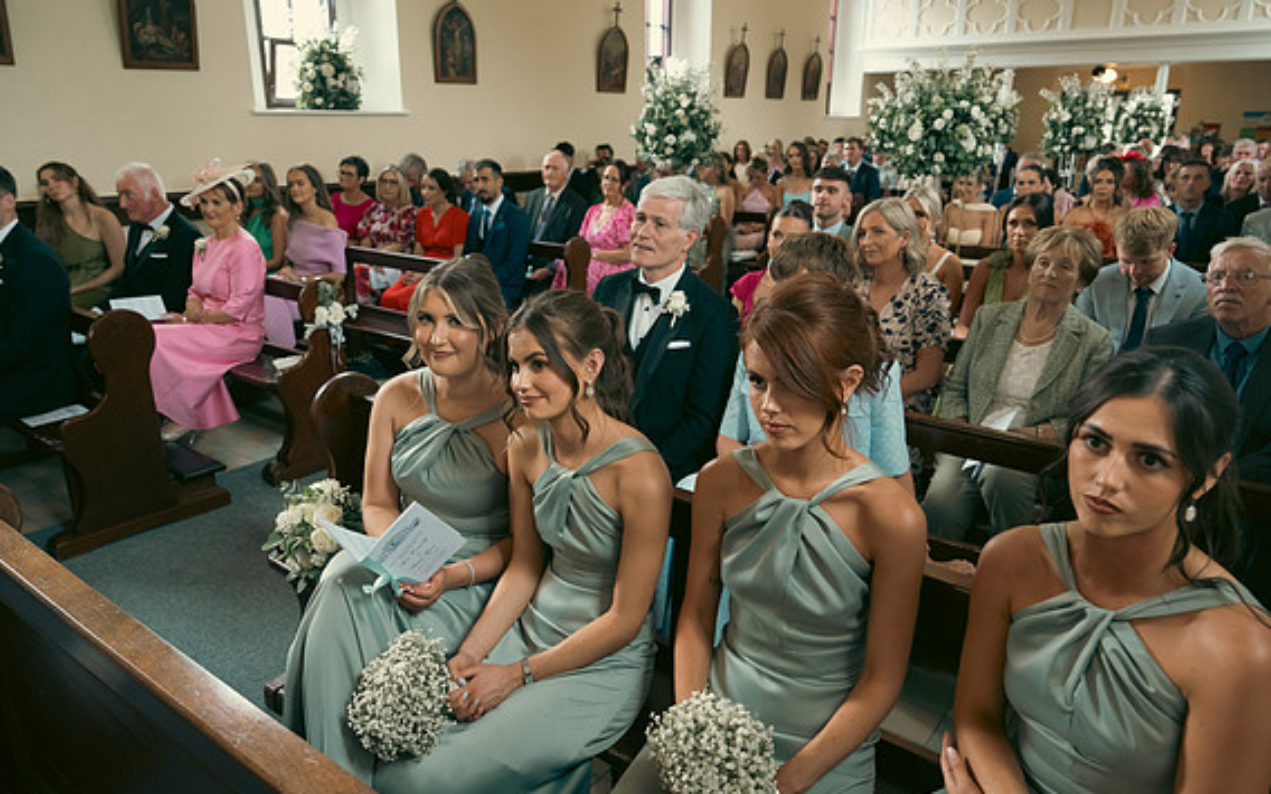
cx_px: 624
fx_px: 866
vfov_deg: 49.3
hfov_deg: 72.5
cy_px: 384
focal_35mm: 25
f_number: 3.5
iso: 2000
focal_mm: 24
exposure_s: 1/200
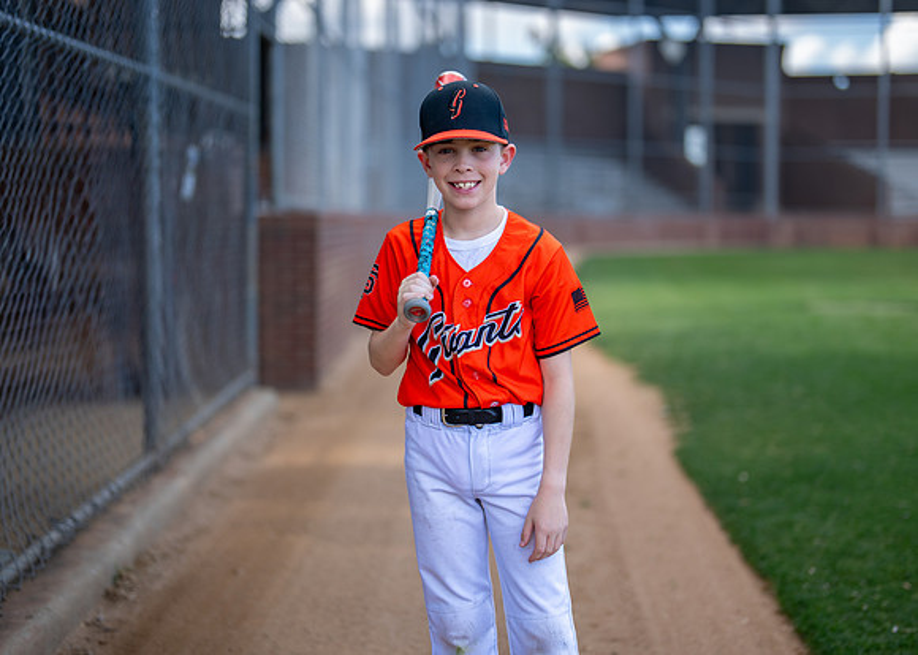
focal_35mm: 56
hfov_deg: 34.9
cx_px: 473
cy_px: 313
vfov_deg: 25.3
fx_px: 1462
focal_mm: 50
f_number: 1.2
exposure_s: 1/2000
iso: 125
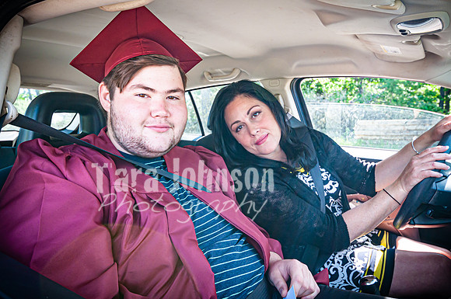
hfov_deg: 67.5
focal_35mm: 27
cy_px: 150
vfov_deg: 47.8
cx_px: 226
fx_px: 338
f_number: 5.6
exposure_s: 1/125
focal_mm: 18
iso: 320
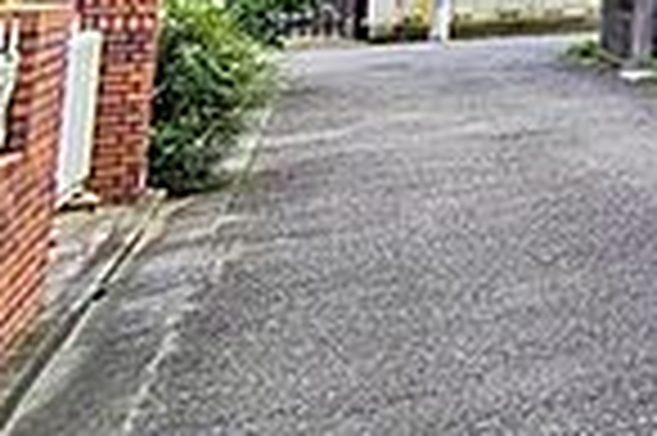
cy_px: -162
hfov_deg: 19.5
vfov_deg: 20.3
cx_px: 1300
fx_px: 1094
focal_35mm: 60
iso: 49
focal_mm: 1.83
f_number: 2.2
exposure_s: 1/683
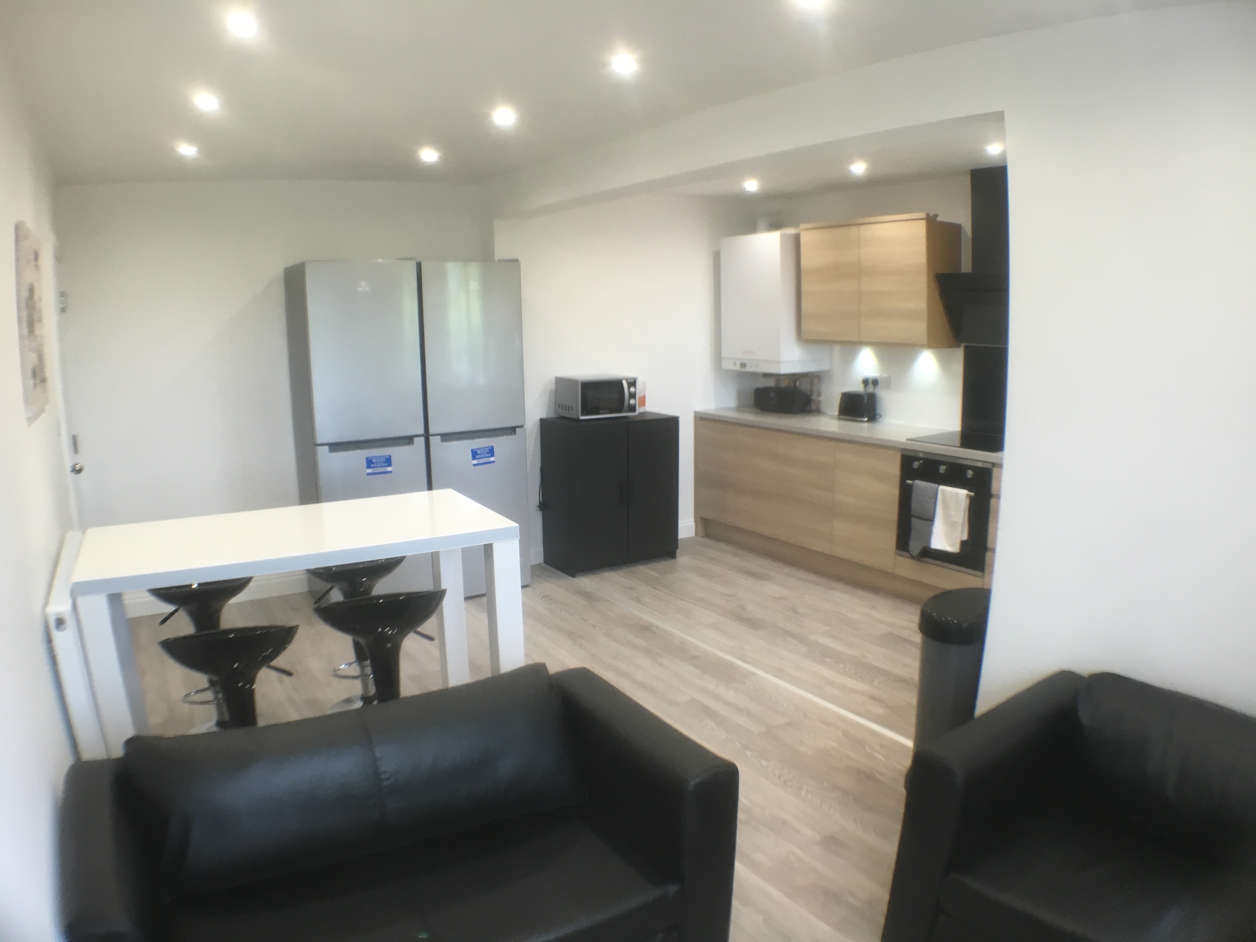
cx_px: 628
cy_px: 471
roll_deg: -0.3
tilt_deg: -9.6
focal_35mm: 29
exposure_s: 1/33
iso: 40
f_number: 2.2
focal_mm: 4.15
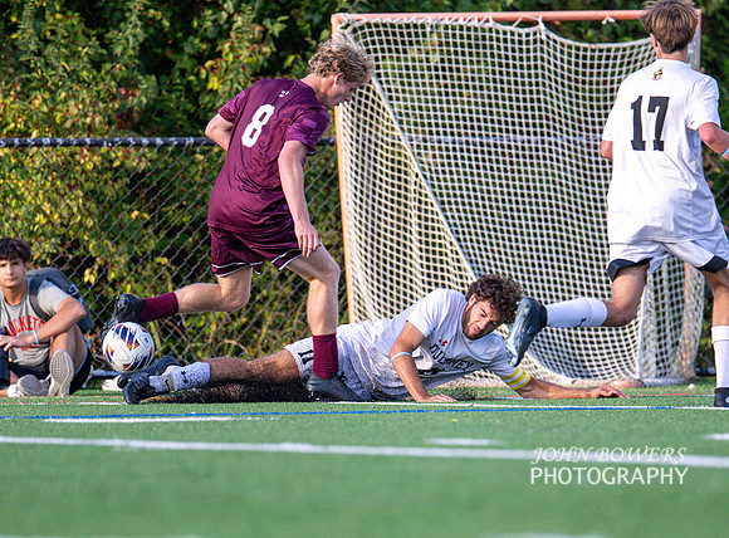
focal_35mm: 658
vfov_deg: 2.2
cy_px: 395
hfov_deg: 3.0
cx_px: 435
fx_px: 13768
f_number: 4.5
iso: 1400
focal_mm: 400
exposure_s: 1/2500
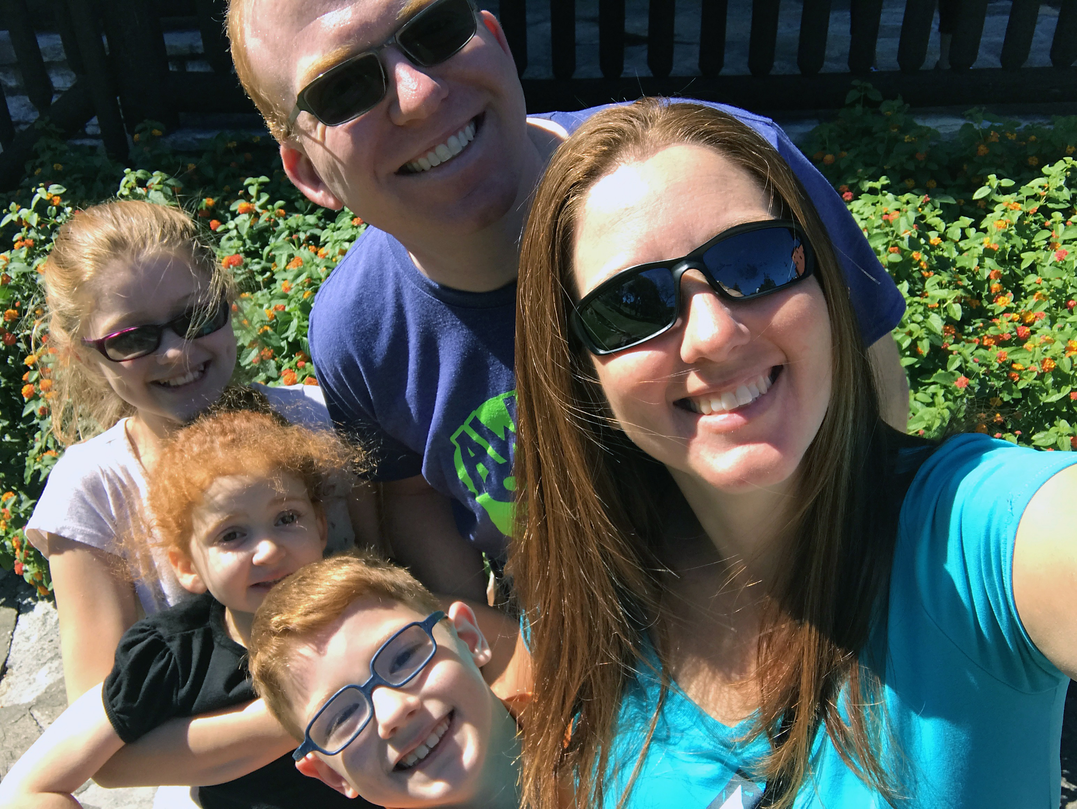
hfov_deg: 56.8
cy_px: 404
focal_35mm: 32
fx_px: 996
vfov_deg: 44.2
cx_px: 538
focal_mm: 2.87
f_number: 2.2
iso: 25
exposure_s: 1/566
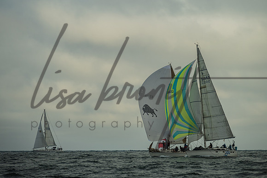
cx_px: 142
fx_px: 1907
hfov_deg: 8.0
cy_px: 67
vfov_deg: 5.3
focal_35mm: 257
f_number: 6.3
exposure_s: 1/320
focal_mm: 200
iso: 250
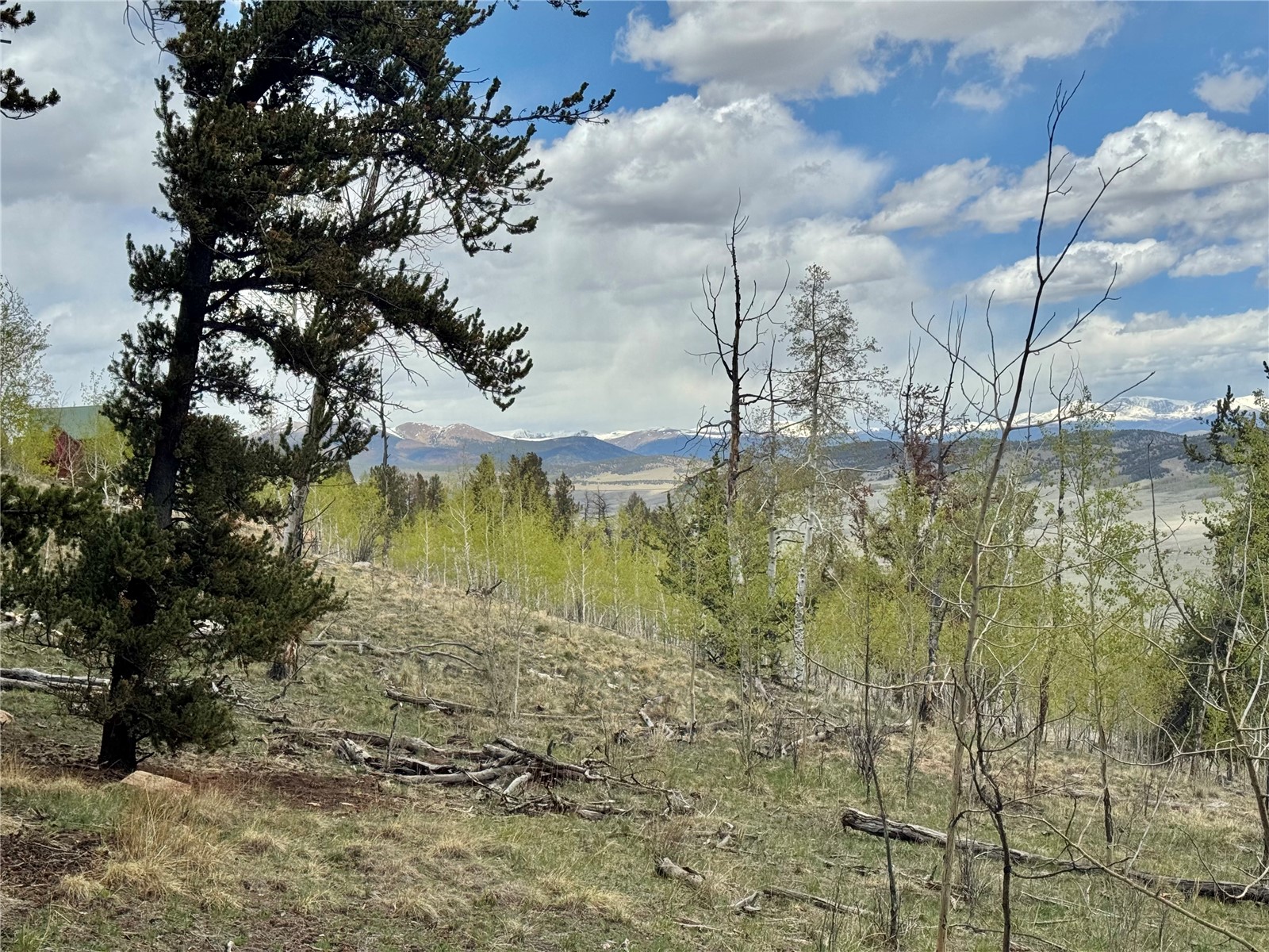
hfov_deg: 39.7
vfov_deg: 30.3
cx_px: 634
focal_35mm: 48
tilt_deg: -1.5
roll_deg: +3.6
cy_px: 476
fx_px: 1760
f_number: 1.78
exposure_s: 1/7937
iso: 80
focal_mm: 6.76
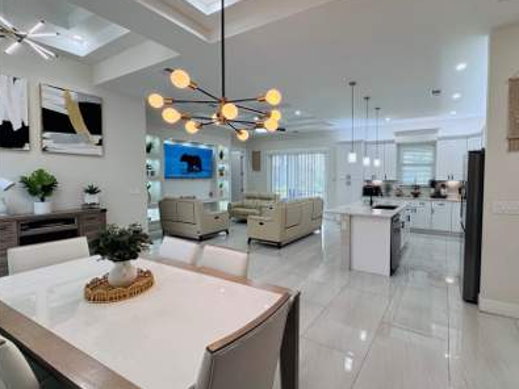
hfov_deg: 90.0
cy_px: 187
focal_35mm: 17
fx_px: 255
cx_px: 309
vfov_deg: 74.7
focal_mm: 2.22
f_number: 2.2
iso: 125
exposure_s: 1/120
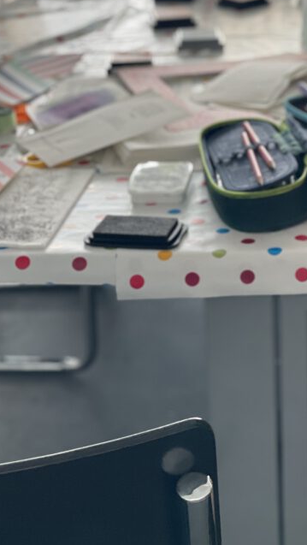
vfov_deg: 23.1
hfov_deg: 13.1
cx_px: 309
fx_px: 1315
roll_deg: +0.8
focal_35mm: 91
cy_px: 124
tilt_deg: -17.9
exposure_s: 1/122
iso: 160
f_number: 2
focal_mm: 6
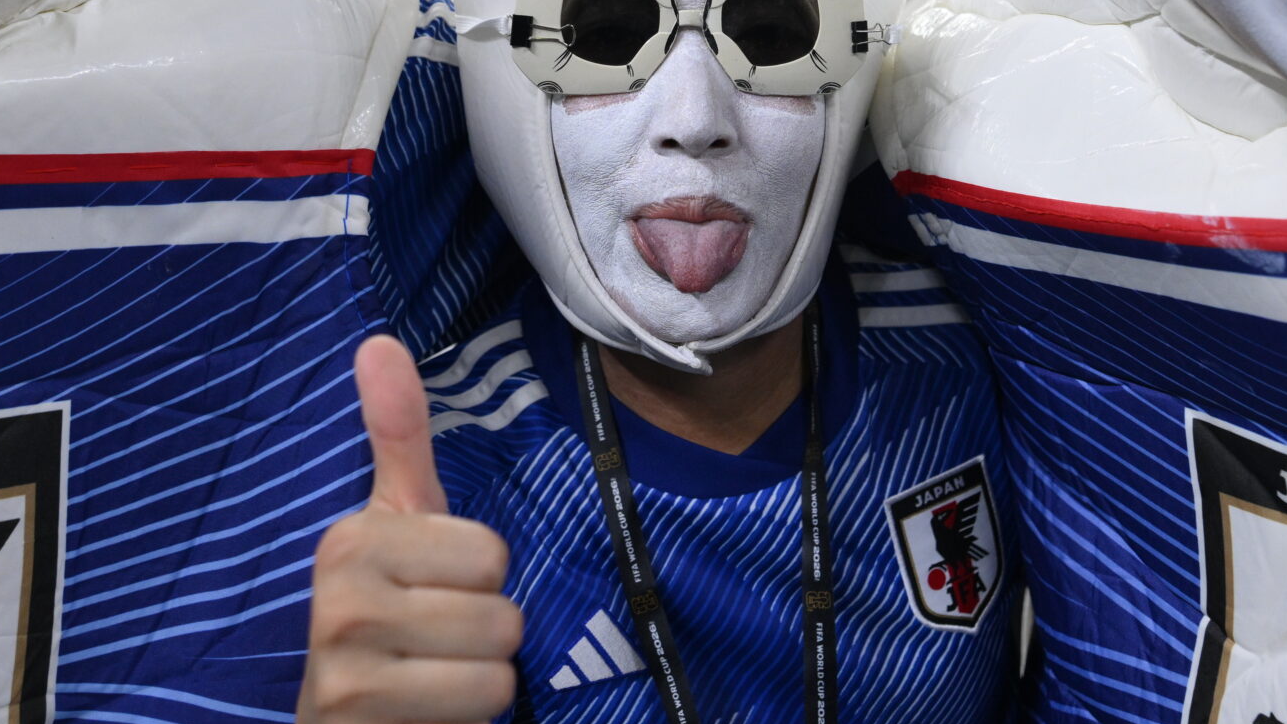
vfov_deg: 22.9
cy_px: -12
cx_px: 642
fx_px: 1706
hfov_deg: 41.3
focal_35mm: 50
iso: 1600
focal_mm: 24
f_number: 2.8
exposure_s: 1/1000
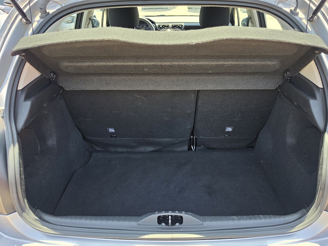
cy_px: 121
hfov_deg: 71.6
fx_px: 227
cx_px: 170
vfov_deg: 56.8
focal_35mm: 24
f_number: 1.4
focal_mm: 6.5
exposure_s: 1/359
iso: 32
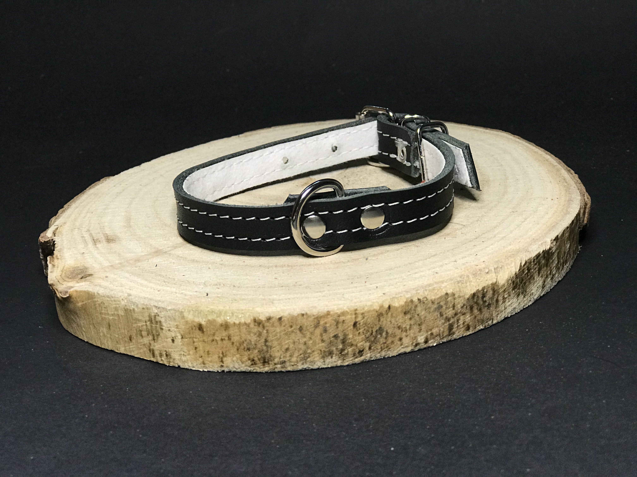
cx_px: 318
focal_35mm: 57
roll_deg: +3.7
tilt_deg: -22.0
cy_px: 238
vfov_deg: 25.7
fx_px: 1049
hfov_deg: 33.8
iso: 100
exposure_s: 1/50
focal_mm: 6.6
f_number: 2.8
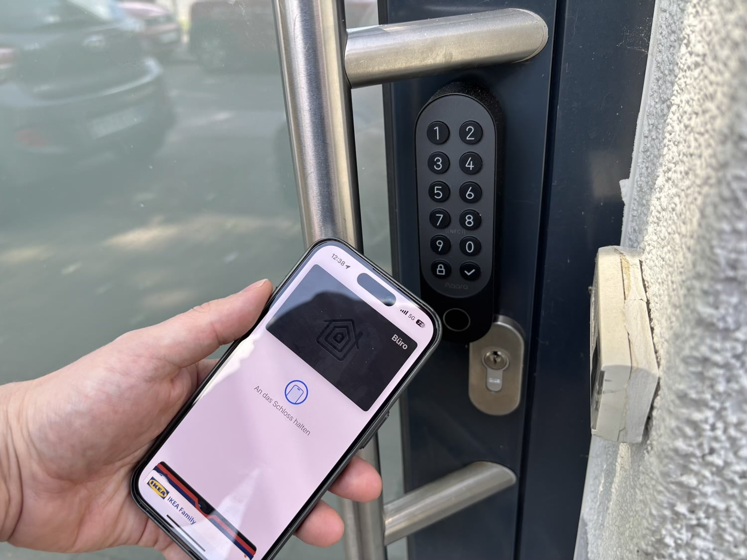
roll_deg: +4.5
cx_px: 374
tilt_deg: -28.2
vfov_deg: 53.1
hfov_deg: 67.3
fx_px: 561
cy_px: 280
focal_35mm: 26
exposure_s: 1/174
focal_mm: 5.96
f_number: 1.6
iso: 40
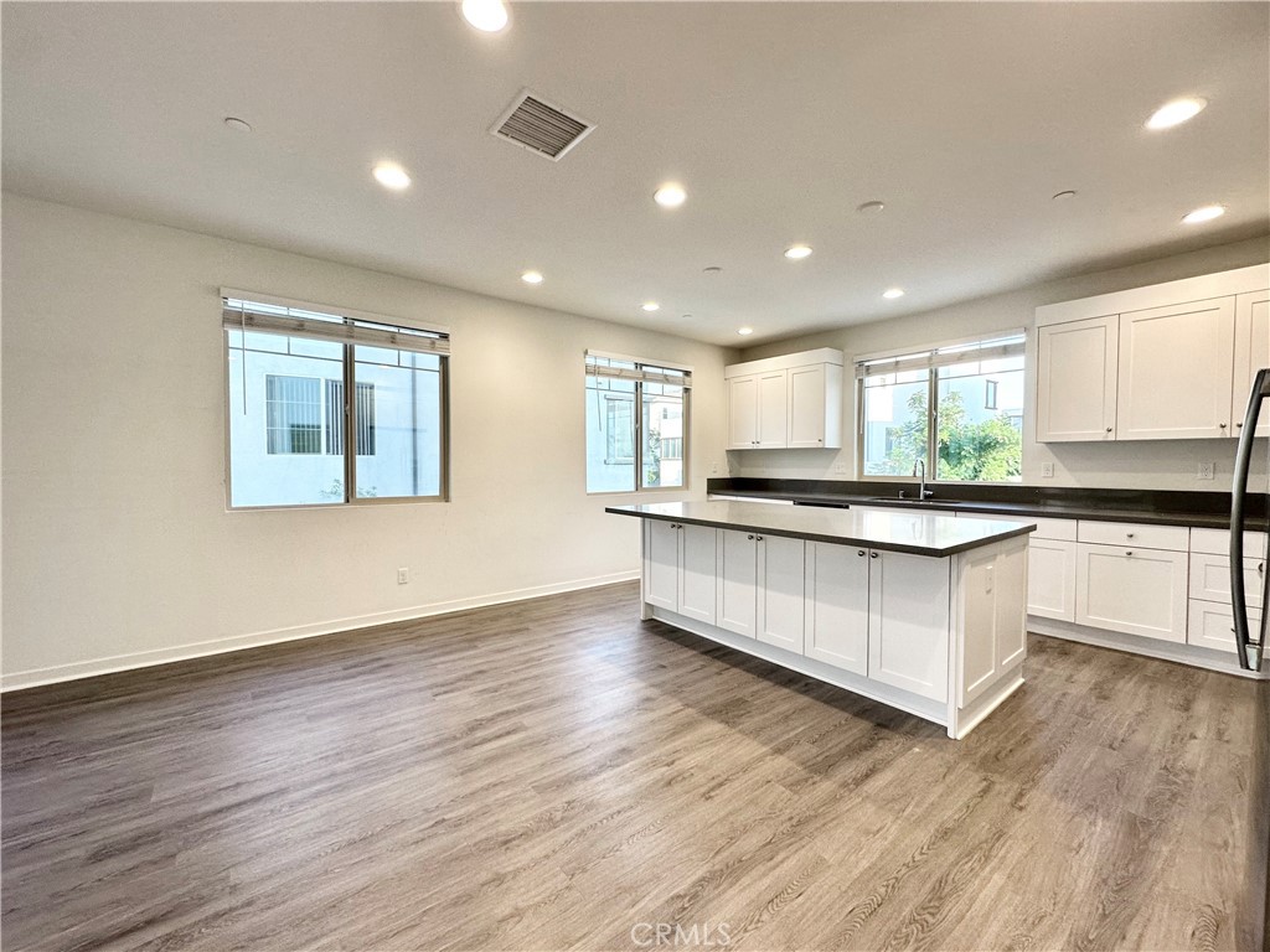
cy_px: 476
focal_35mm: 14
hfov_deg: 102.1
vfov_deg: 85.7
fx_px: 514
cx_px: 635
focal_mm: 2.22
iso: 100
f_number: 2.2
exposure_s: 1/120
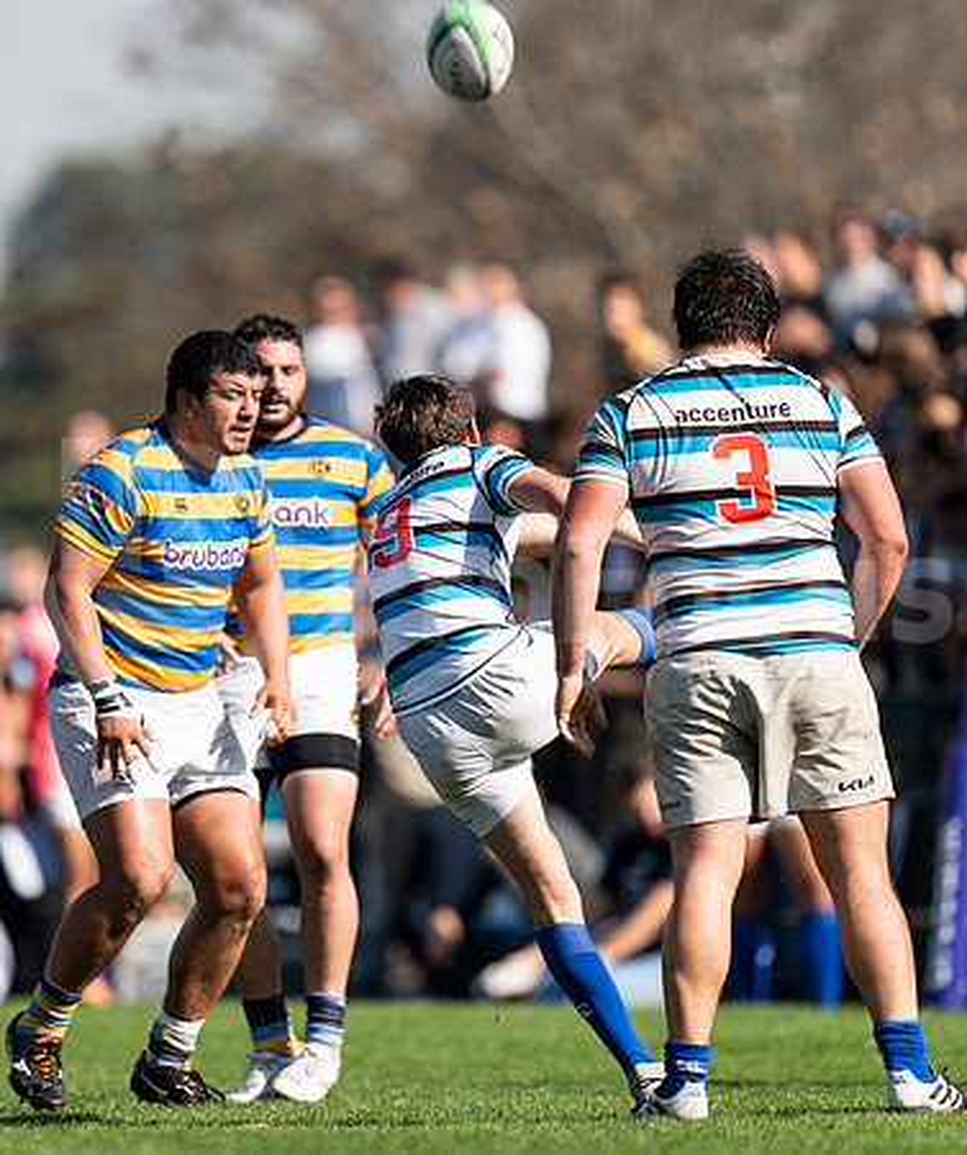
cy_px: 600
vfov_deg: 3.3
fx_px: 19989
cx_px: 287
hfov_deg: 2.8
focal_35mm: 574
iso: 100
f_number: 2.8
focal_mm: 400
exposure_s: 1/1250
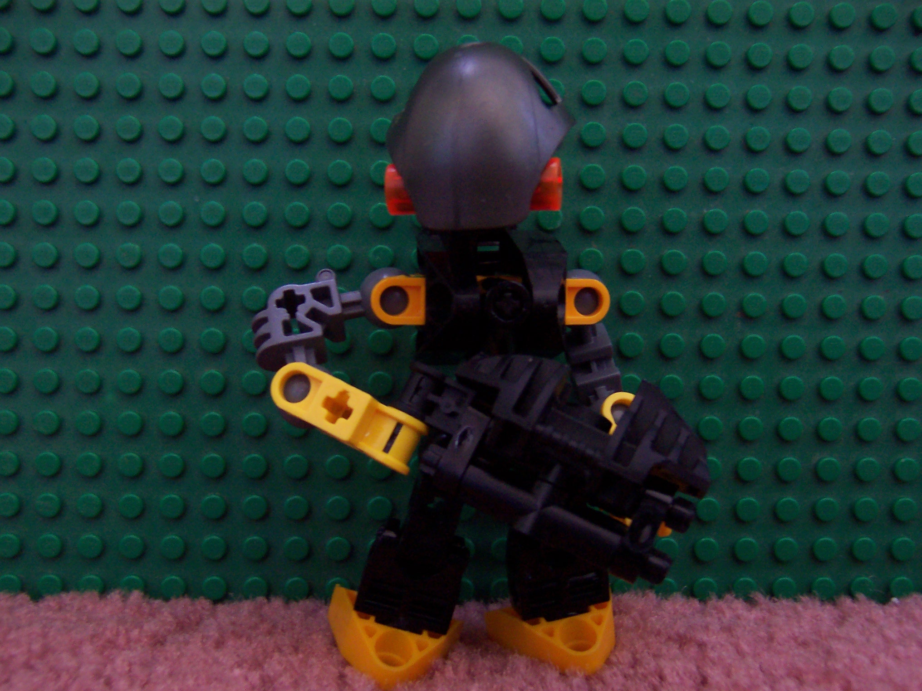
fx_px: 959
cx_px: 461
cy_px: 346
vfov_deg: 39.7
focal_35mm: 36
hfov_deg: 51.4
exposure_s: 1/8
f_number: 2.8
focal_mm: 5.6
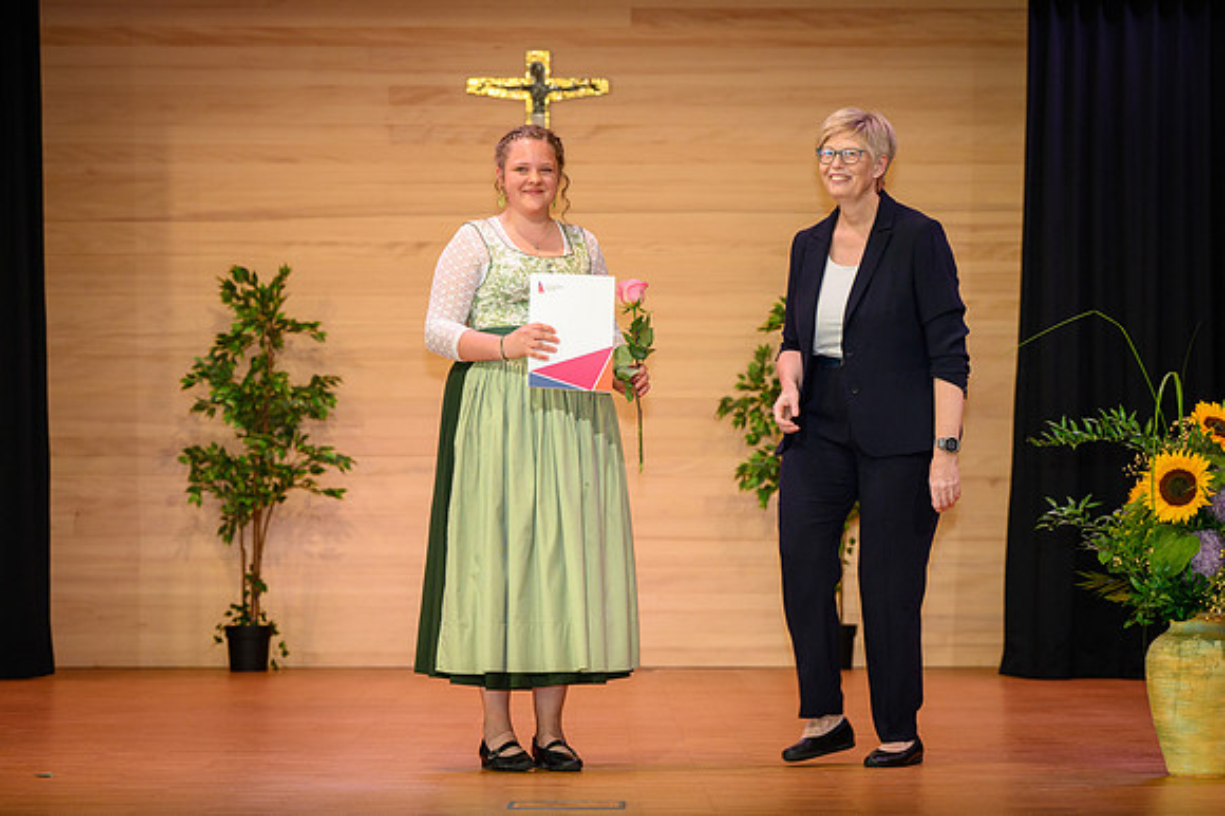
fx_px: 4210
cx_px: 651
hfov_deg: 16.6
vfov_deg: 11.1
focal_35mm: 124
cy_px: 409
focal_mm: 110
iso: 2000
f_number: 5
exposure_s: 1/200
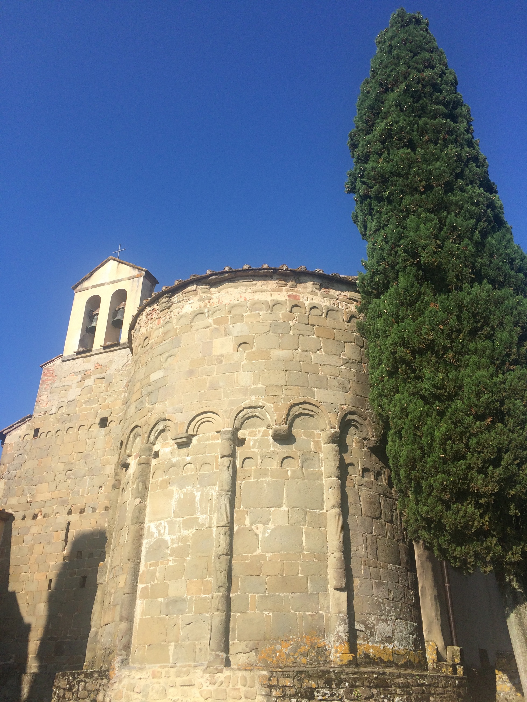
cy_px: 351
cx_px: 264
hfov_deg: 48.2
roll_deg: +0.8
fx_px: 589
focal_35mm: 29
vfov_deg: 61.7
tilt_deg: +29.9
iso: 32
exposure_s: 1/2160
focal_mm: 4.15
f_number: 2.2
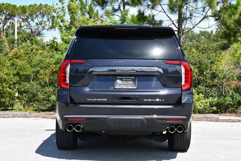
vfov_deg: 21.3
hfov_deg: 31.4
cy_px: 80
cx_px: 120
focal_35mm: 64
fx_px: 429
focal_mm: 32
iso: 180
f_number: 8
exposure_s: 1/250
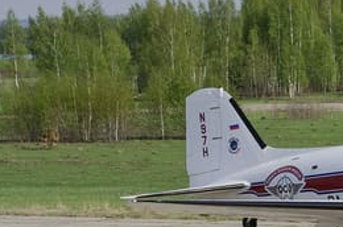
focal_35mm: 212
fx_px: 2015
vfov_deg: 6.4
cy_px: 166
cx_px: 416
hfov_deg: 9.6
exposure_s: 1/640
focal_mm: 86
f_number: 11
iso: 500
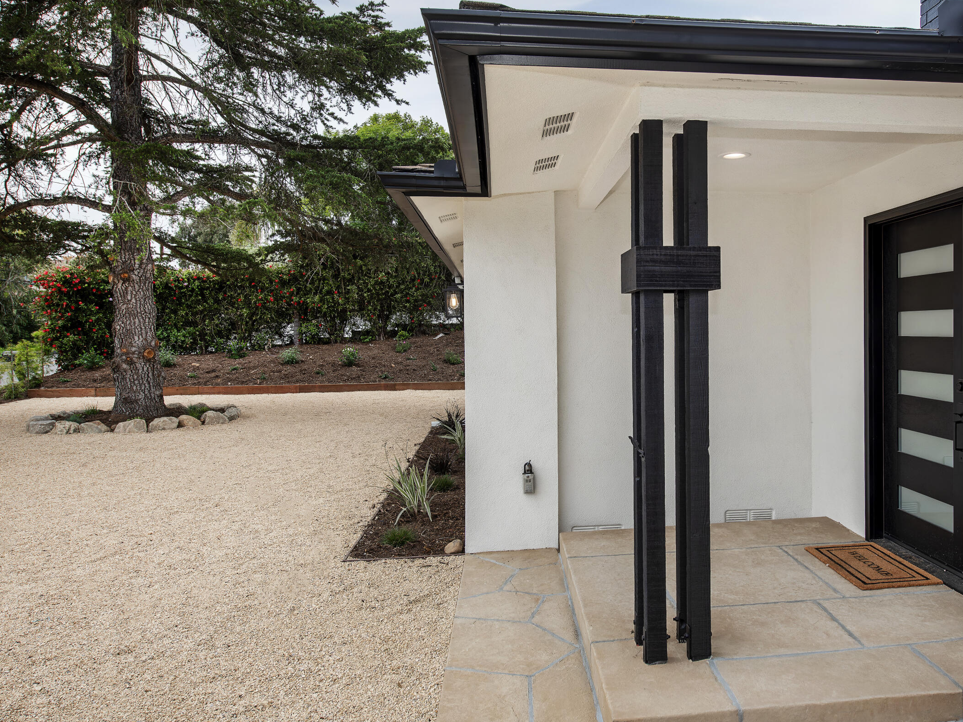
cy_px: 337
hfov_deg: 66.2
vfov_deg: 53.0
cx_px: 609
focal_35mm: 26
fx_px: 723
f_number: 6.3
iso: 125
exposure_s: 1/200
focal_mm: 19
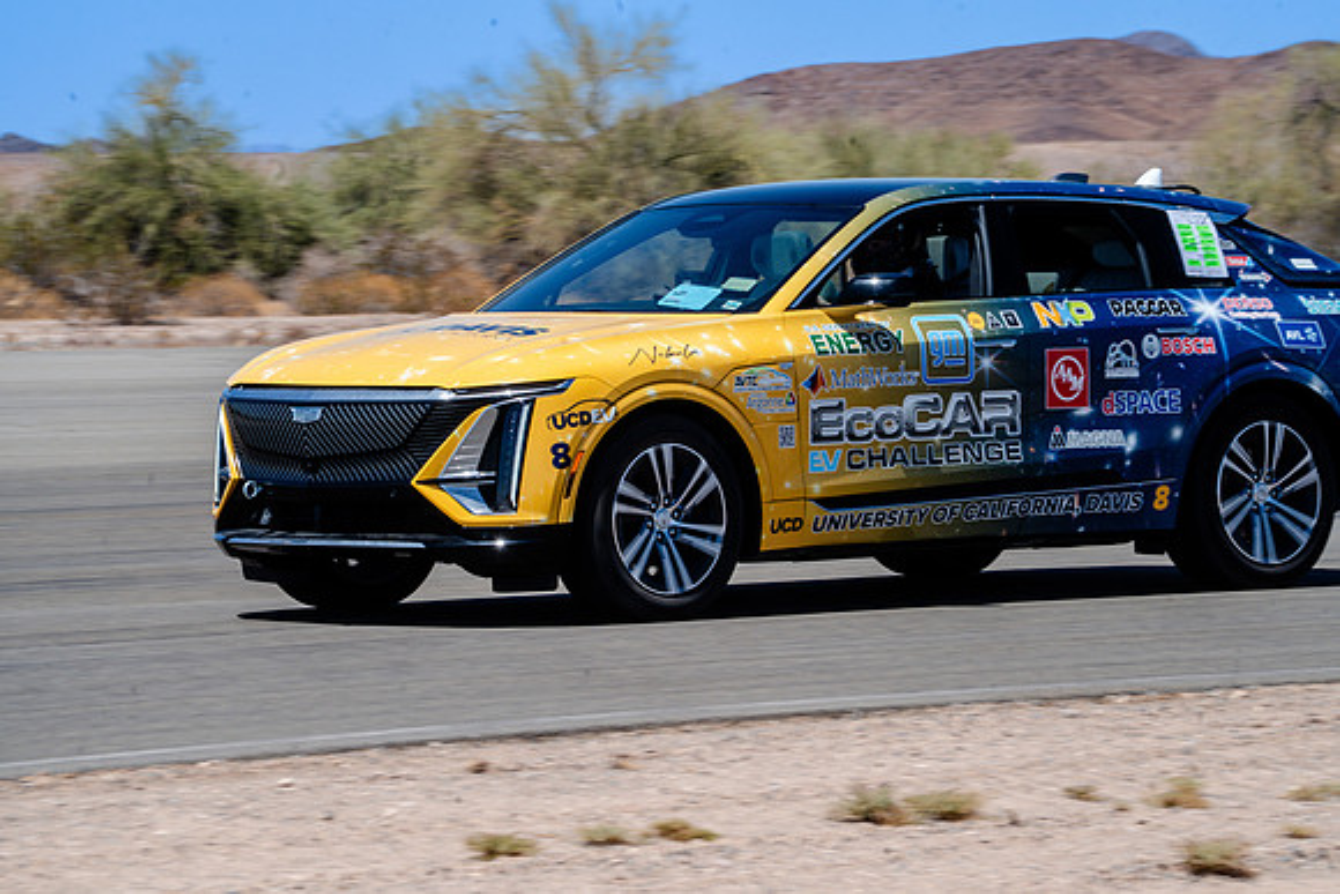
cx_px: 670
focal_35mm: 200
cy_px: 447
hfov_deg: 10.3
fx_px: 7446
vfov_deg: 6.9
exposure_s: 1/250
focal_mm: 200
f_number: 16
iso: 320
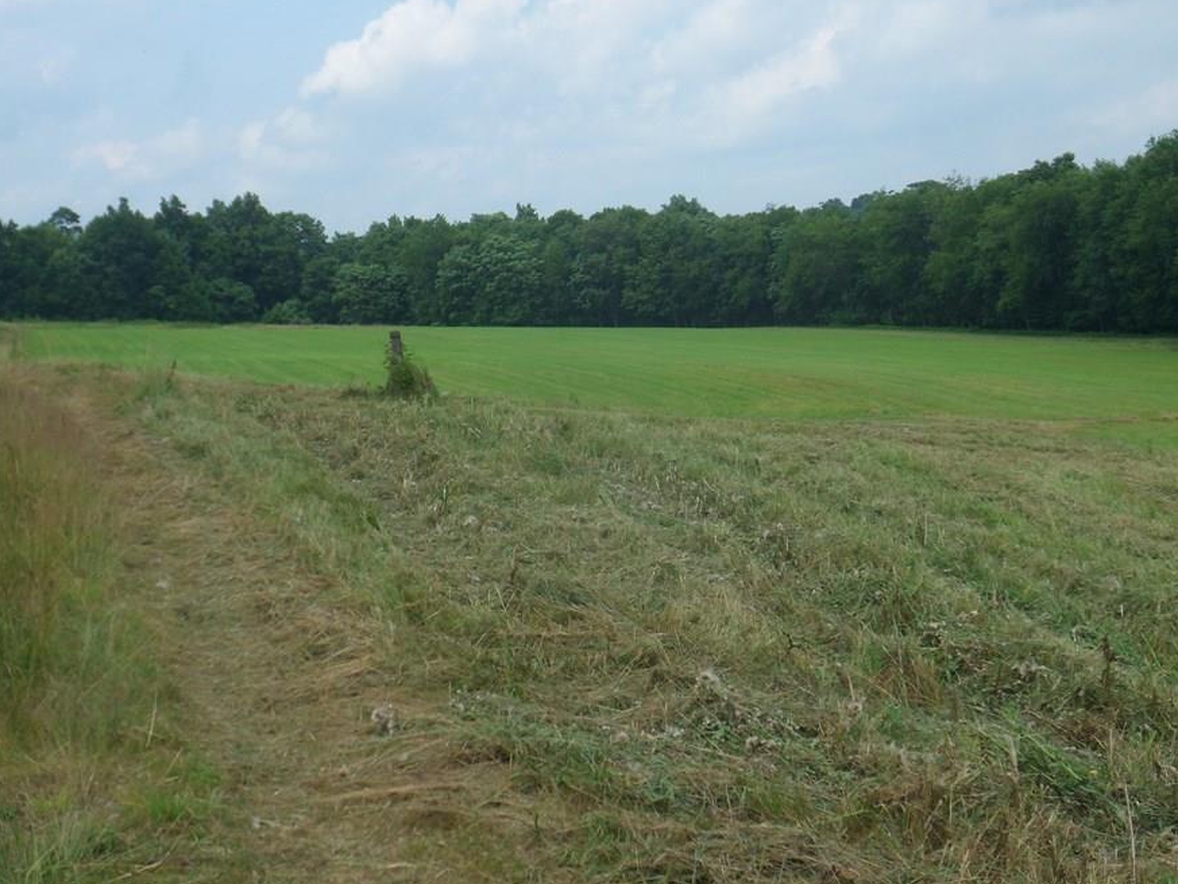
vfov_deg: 24.0
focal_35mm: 61
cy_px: 395
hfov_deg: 31.7
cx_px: 642
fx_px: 2076
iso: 80
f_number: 4.3
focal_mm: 8.1
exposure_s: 1/750
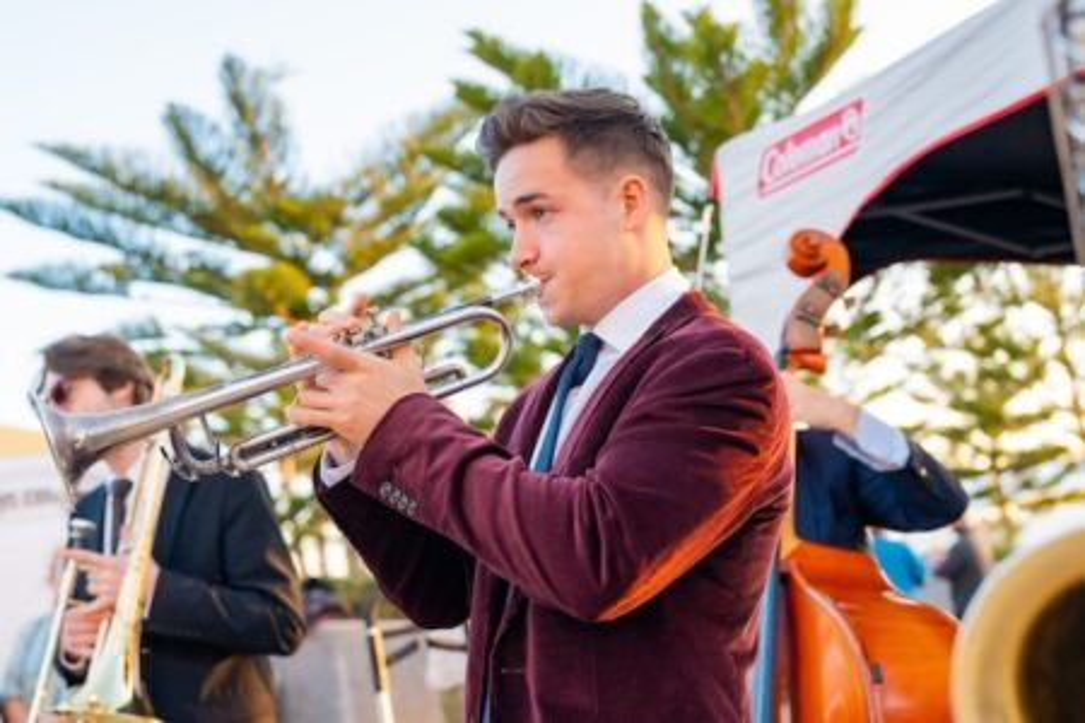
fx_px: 1145
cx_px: 542
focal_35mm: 38
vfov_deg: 35.1
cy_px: 362
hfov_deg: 50.7
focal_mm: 38
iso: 1250
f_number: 2.8
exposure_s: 1/160
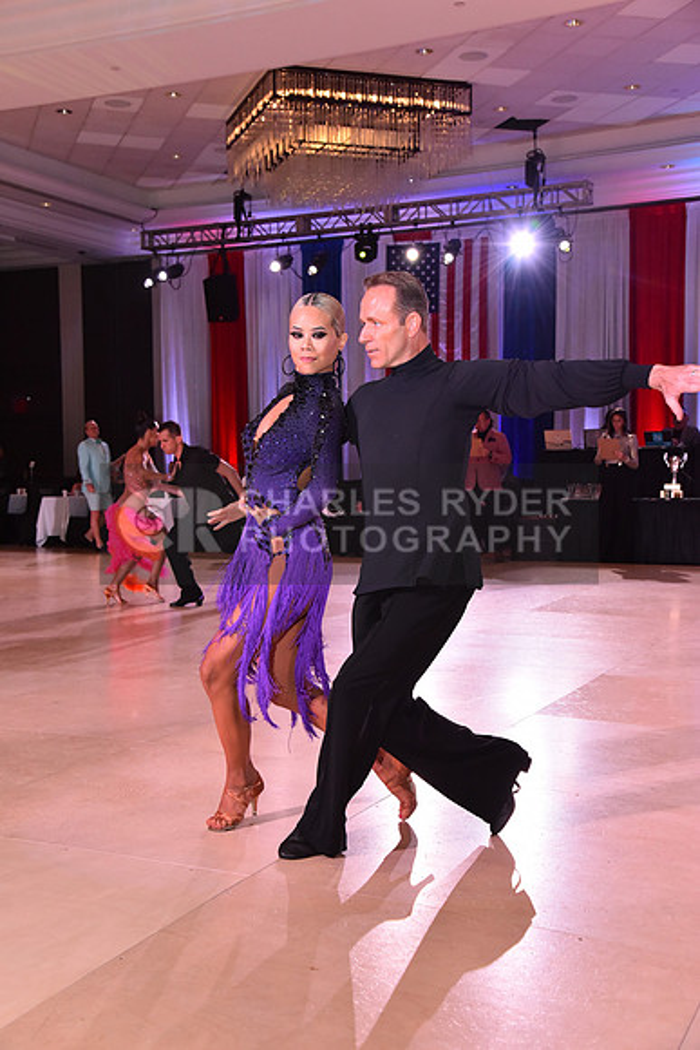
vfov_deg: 44.5
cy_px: 525
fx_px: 1282
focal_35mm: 44
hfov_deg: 30.5
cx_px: 350
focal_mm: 44
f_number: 6.3
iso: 2500
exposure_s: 1/320
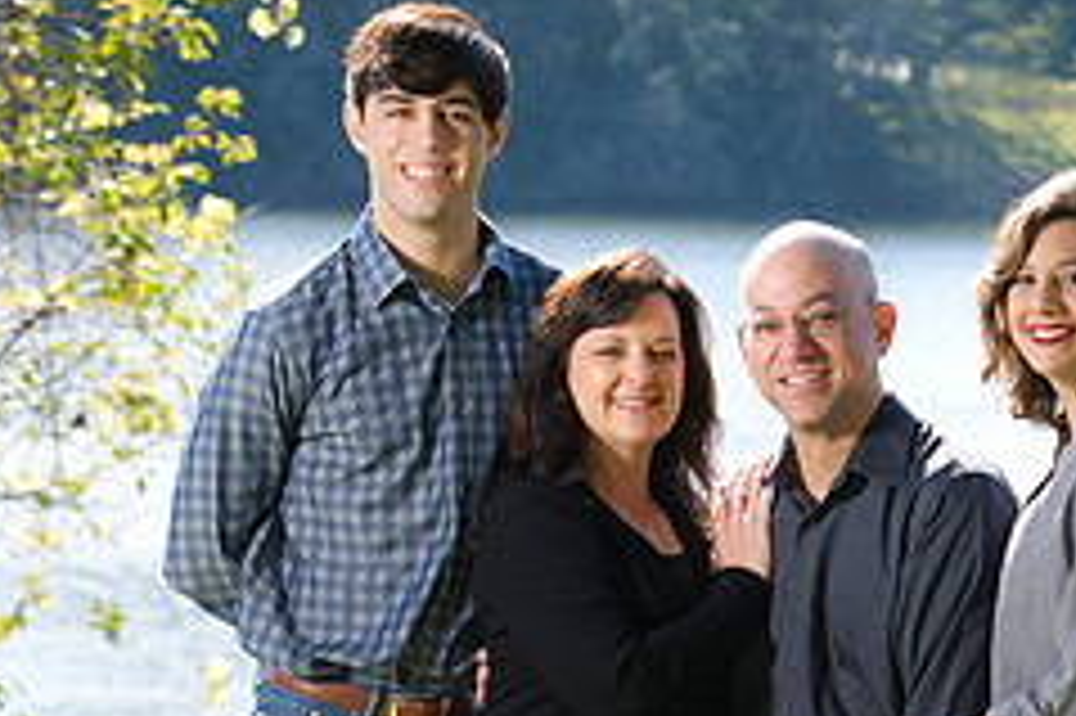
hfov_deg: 8.5
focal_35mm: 243
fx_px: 7258
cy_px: 851
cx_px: 698
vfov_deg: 5.6
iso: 200
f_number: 5.6
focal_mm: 100
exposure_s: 1/250
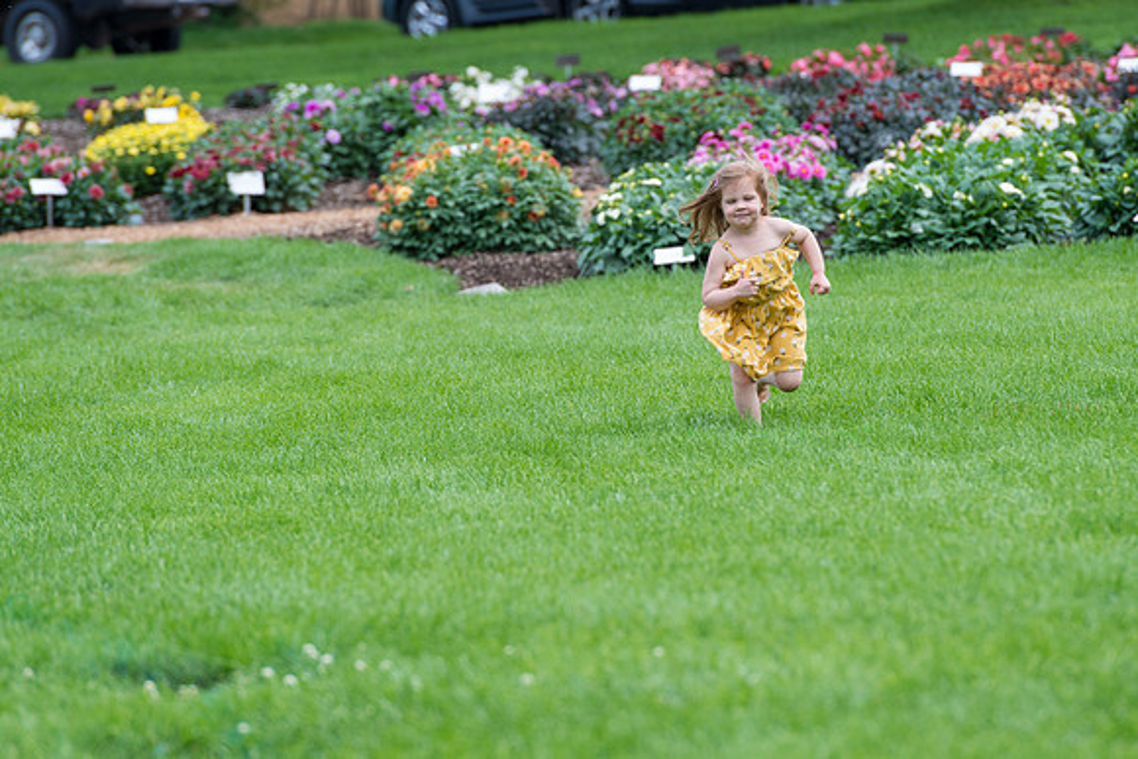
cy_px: 253
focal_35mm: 297
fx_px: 9391
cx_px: 650
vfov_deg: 4.6
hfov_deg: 6.9
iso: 200
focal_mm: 200
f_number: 5
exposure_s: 1/250
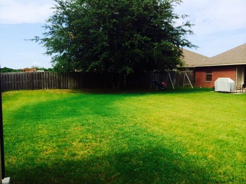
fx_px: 213
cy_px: 92
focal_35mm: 30
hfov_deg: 60.0
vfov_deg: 46.8
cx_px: 123
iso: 32
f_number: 2.2
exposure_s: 1/1642
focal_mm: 4.12
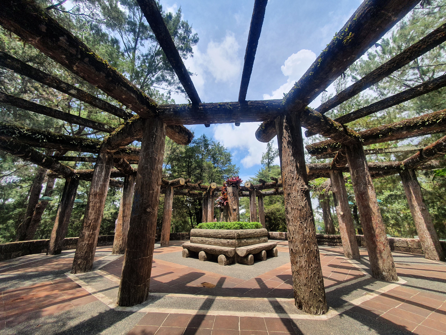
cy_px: 168
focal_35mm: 13
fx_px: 167
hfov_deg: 106.2
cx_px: 223
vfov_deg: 89.9
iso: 50
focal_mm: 1.8
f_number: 2.2
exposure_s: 1/1014
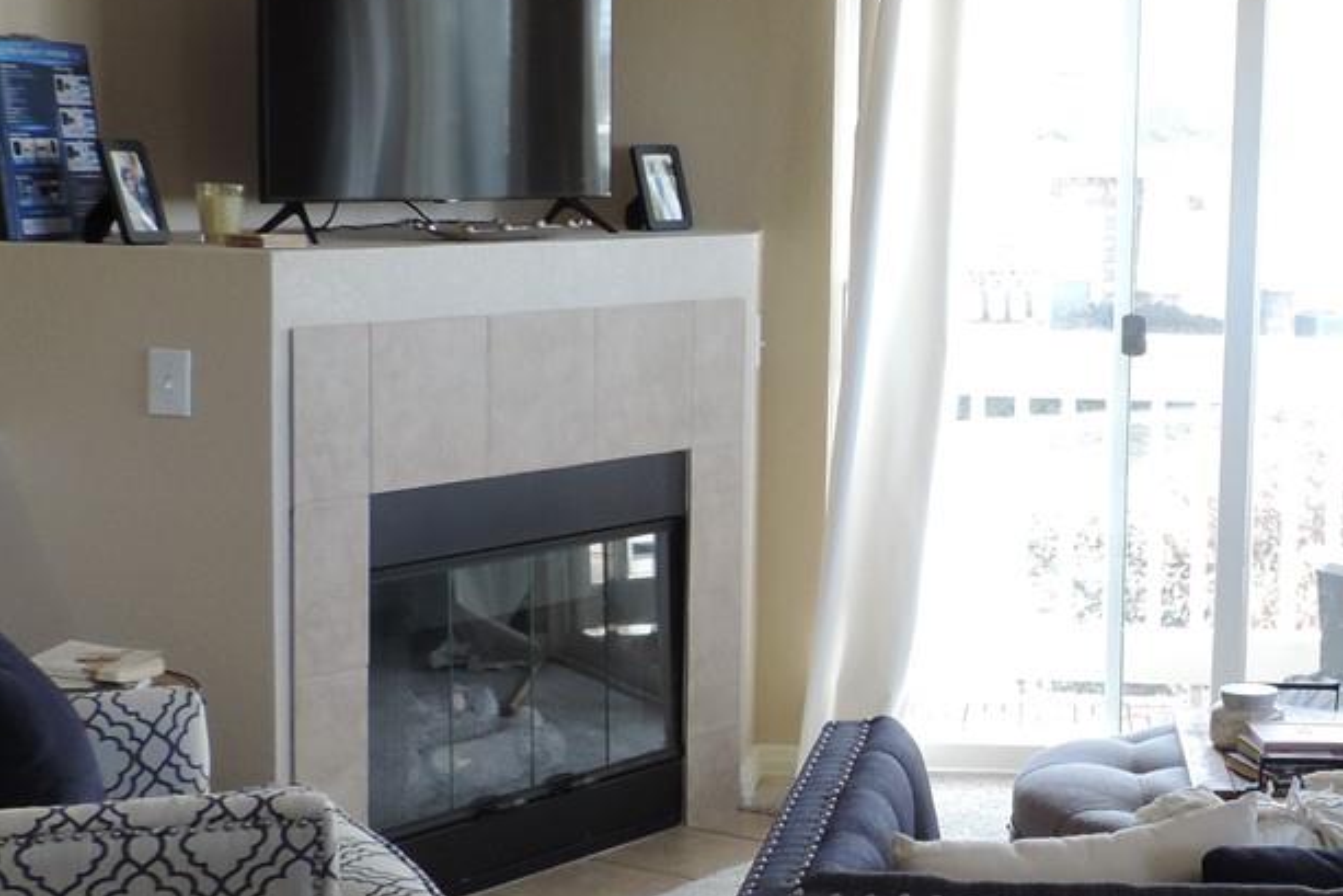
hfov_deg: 26.0
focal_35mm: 76
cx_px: 1155
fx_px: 2836
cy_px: 475
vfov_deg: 18.0
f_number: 3.1
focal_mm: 4.9
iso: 110
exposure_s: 1/30
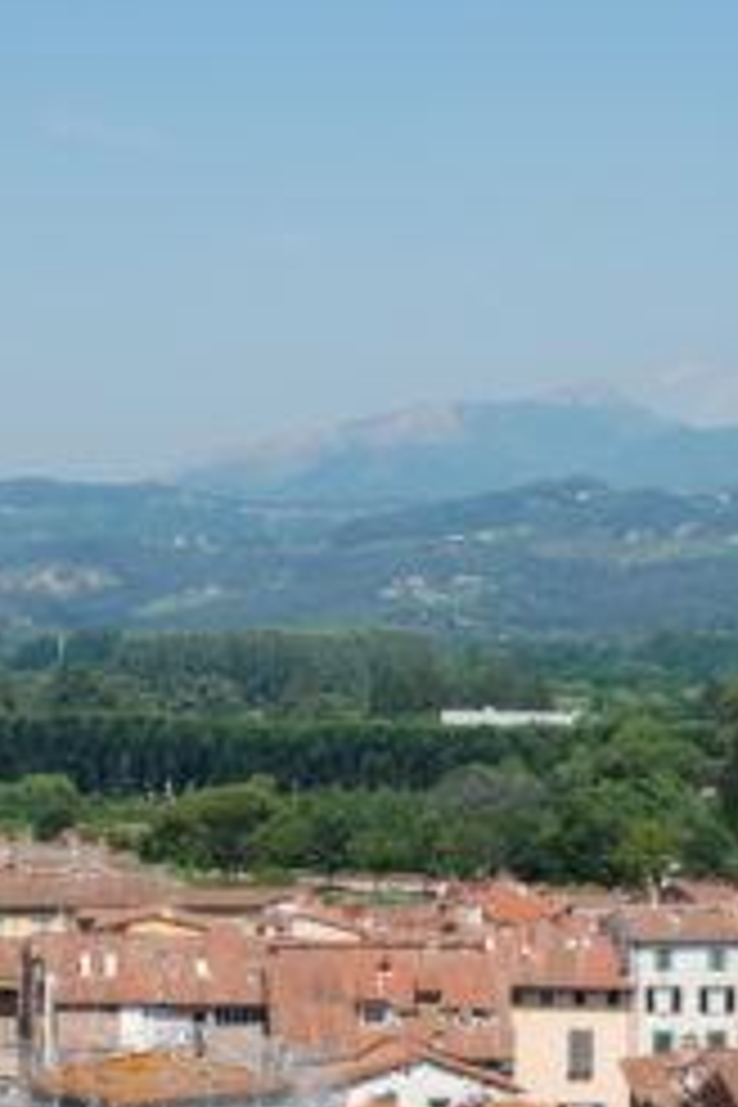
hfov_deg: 12.8
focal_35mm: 107
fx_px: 3291
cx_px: 508
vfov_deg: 19.0
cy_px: 736
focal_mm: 35
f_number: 8
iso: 100
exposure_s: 1/250
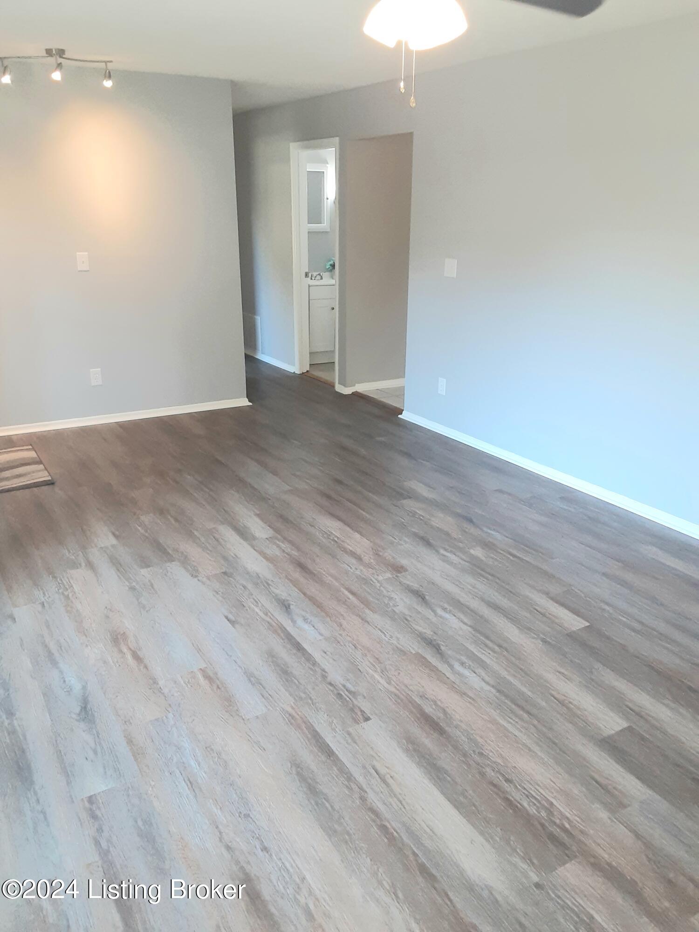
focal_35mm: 27
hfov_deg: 51.4
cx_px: 350
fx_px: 727
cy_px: 466
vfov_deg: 65.3
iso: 125
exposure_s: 1/60
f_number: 1.9
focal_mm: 2.91
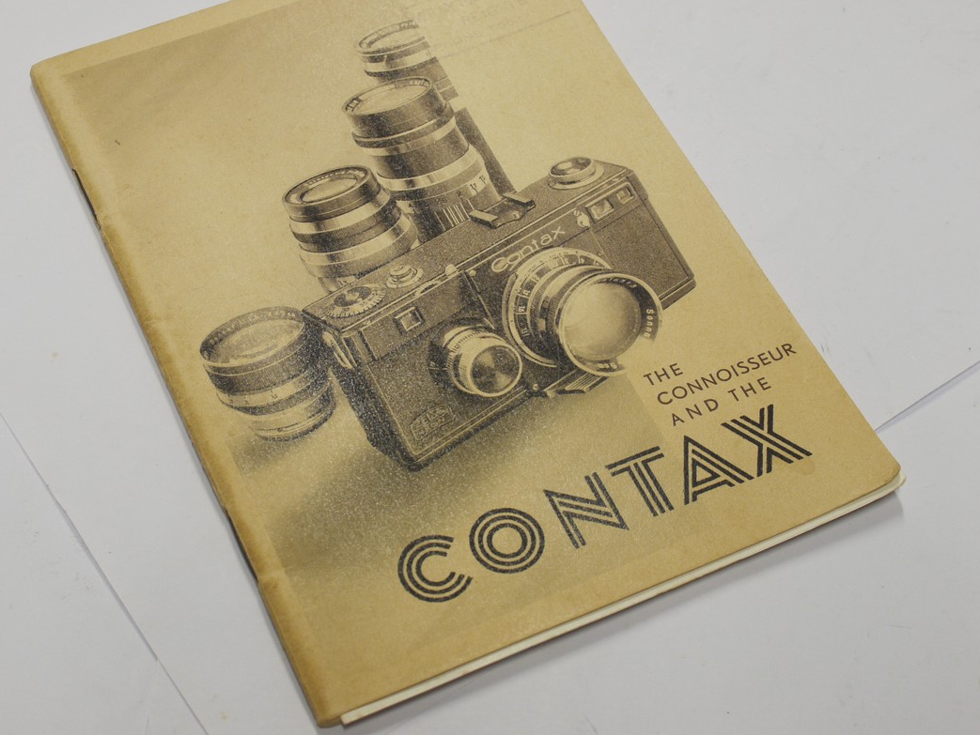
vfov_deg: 21.3
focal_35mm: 69
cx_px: 468
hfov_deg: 28.2
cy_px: 336
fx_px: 1954
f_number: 8
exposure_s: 1/25
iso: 400
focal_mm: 30
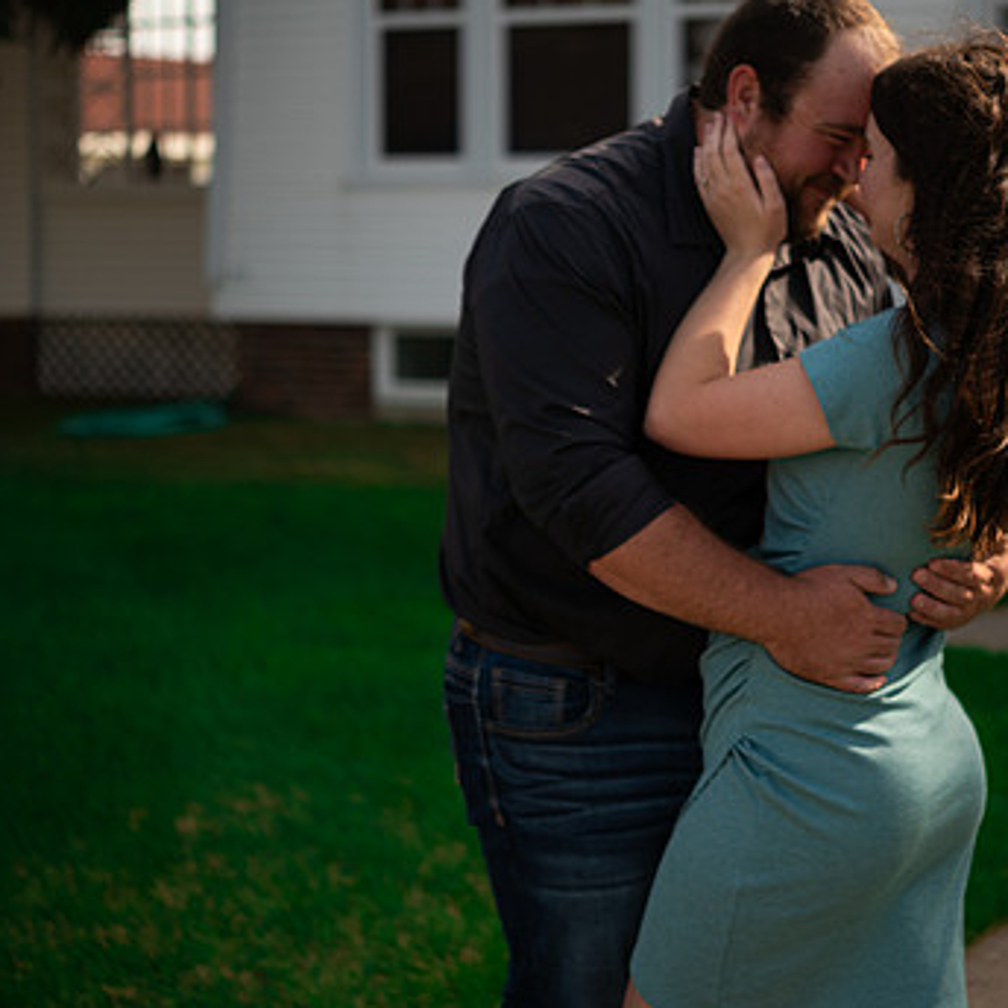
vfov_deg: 20.2
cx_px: 671
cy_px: 479
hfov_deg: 20.1
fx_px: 2833
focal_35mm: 86
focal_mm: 60
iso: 100
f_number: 2.8
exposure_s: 1/800
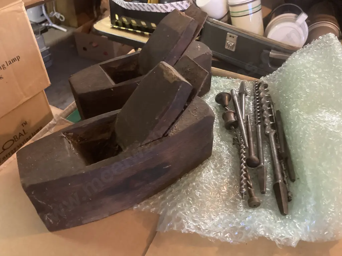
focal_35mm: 28
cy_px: 128
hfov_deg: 63.4
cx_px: 171
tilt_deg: -38.4
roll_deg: -2.4
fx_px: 277
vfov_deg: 49.7
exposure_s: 1/25
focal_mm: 3.99
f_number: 1.8
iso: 500
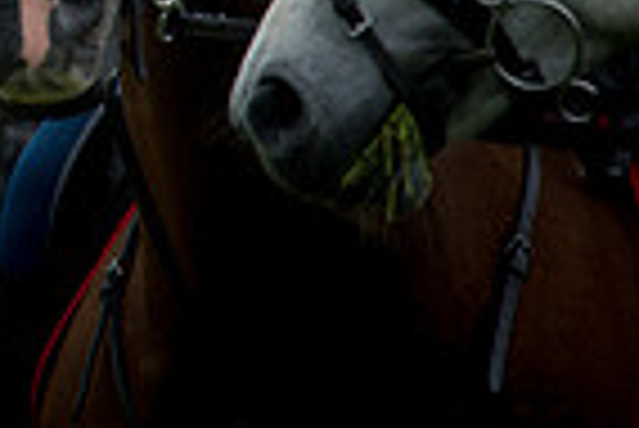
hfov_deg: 1.1
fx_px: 32604
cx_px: -657
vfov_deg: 0.8
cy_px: -394
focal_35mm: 1835
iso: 250
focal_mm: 300
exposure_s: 1/1000
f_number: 4
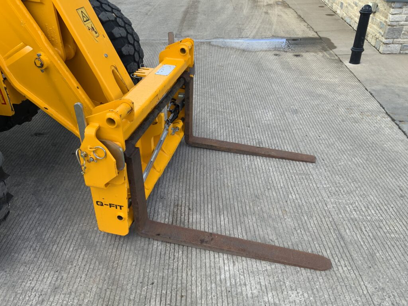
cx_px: 204
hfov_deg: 61.7
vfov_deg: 48.2
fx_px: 342
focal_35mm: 29
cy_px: 153
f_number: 1.8
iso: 16
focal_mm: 3
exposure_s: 1/245
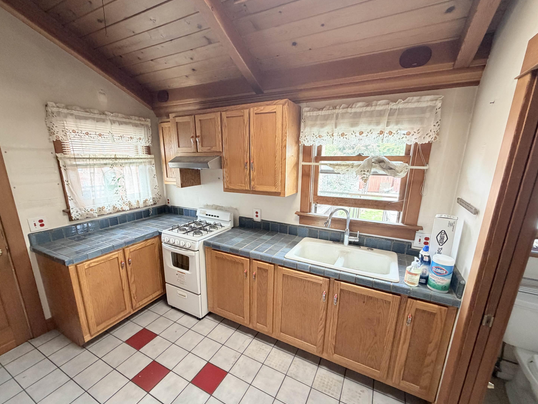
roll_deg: -0.2
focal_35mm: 15
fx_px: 233
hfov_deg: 98.2
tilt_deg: -13.7
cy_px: 215
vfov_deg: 81.6
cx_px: 263
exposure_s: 1/116
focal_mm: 2.22
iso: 320
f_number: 2.2
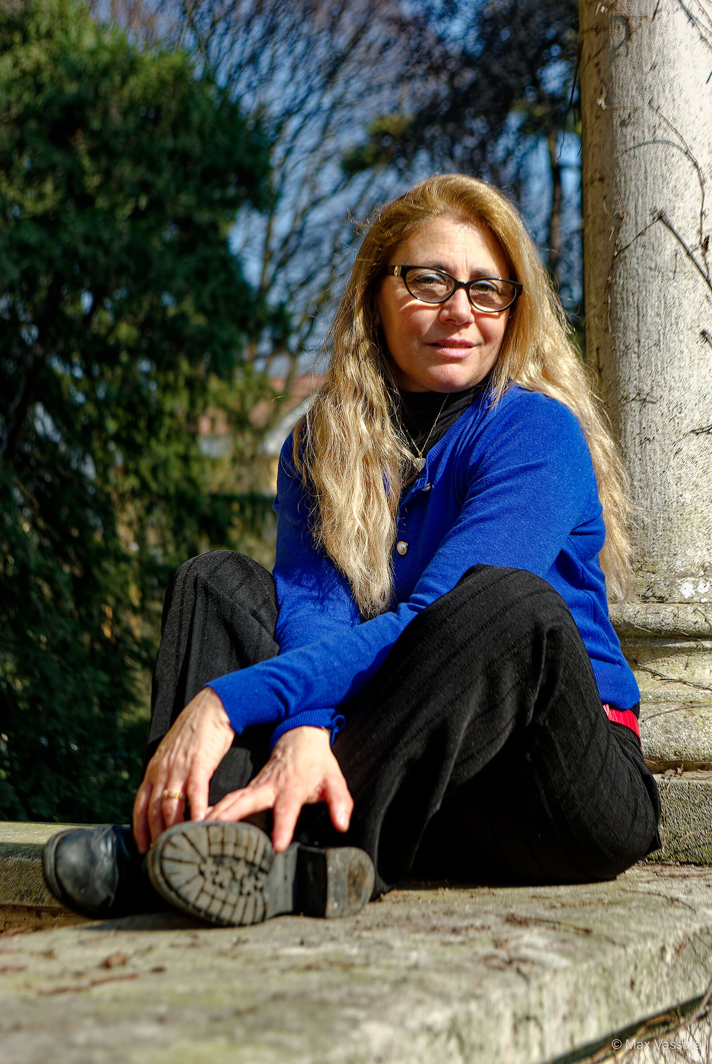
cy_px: 532
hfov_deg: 20.4
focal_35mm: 67
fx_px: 1982
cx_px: 356
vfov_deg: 30.0
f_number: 4
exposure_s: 1/500
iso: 100
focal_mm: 45
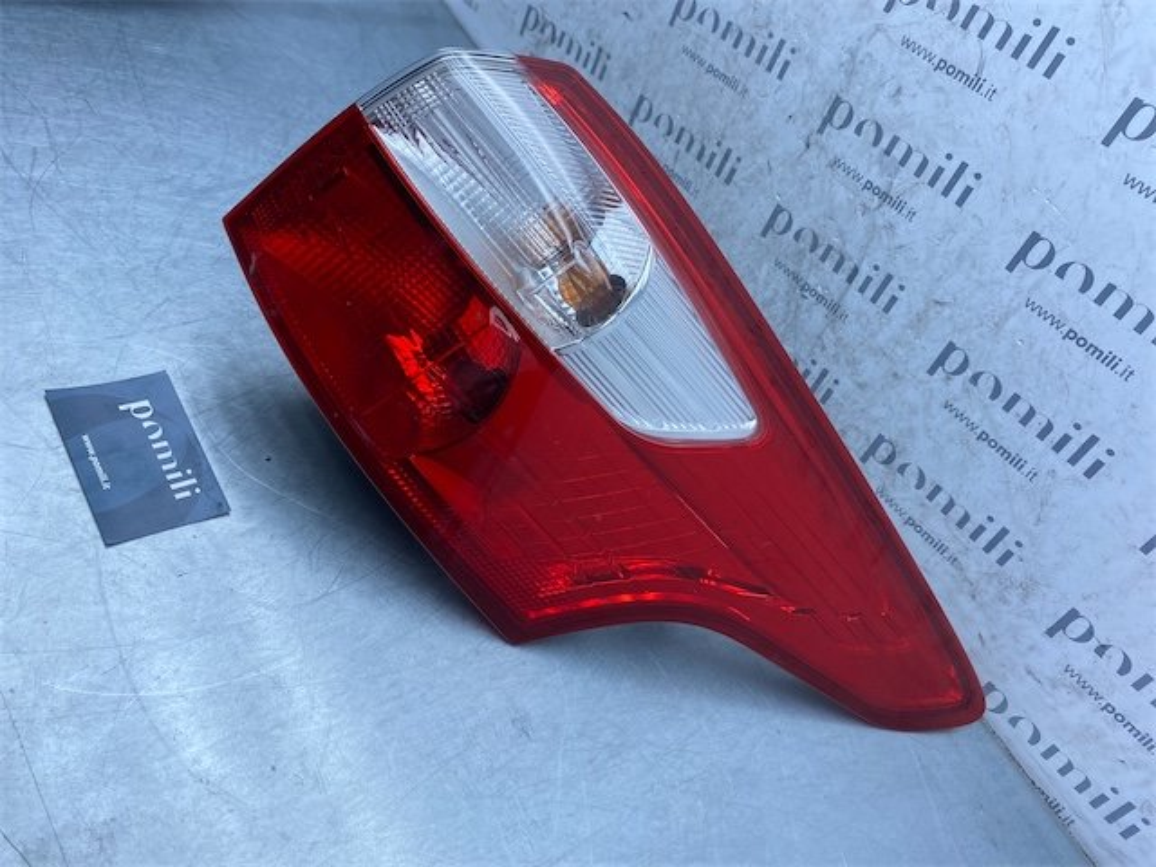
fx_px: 868
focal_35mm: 26
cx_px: 578
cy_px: 434
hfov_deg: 67.3
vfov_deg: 53.1
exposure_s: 1/822
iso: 32
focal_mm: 4.25
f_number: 1.8
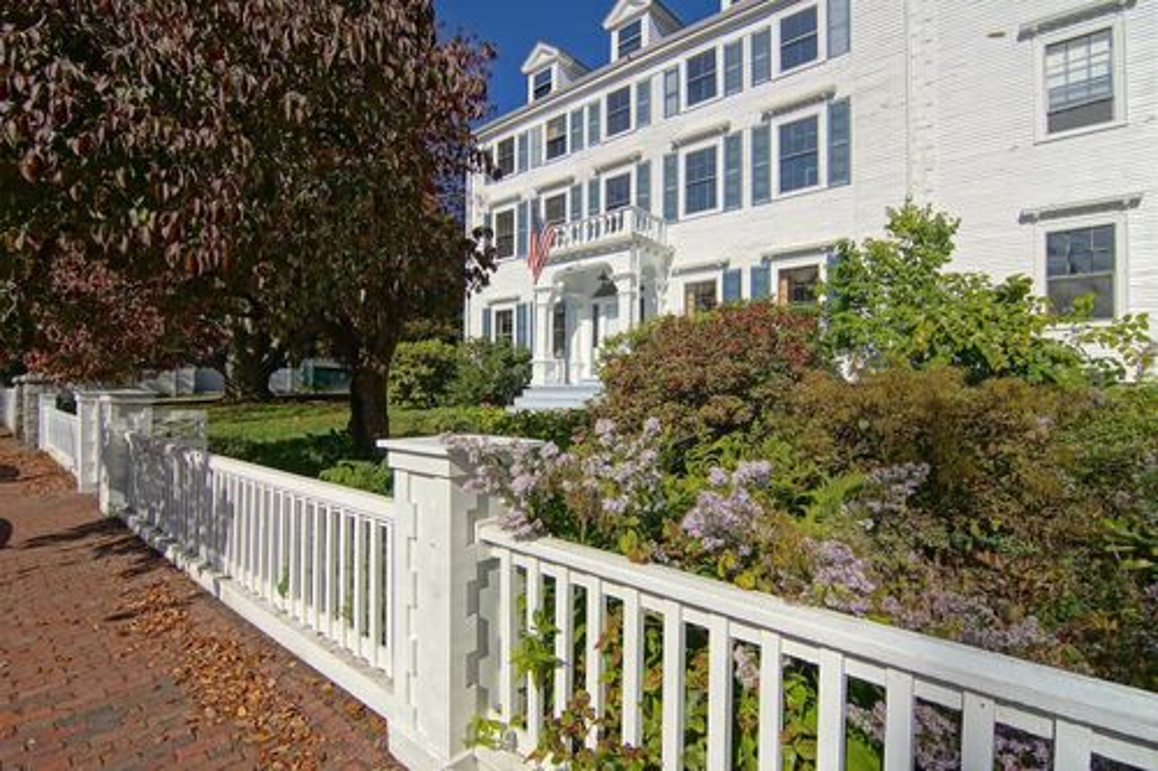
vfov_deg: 72.0
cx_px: 579
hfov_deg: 95.0
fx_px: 531
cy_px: 386
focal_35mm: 16
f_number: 8
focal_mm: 11
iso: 100
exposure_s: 1/640
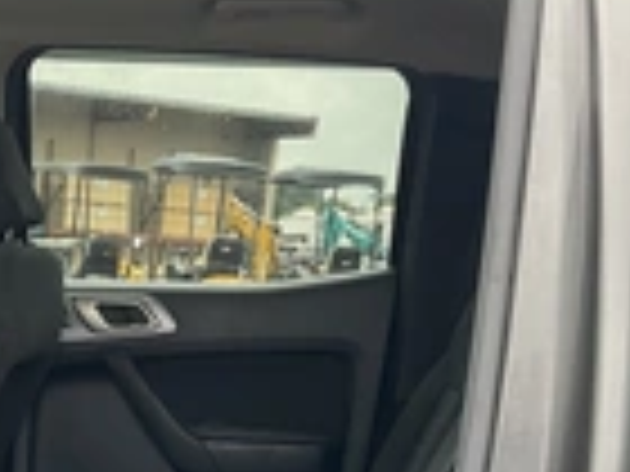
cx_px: 72
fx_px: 1511
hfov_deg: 23.0
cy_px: 535
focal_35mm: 83
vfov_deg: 17.1
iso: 50
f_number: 1.8
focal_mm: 3
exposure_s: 1/122
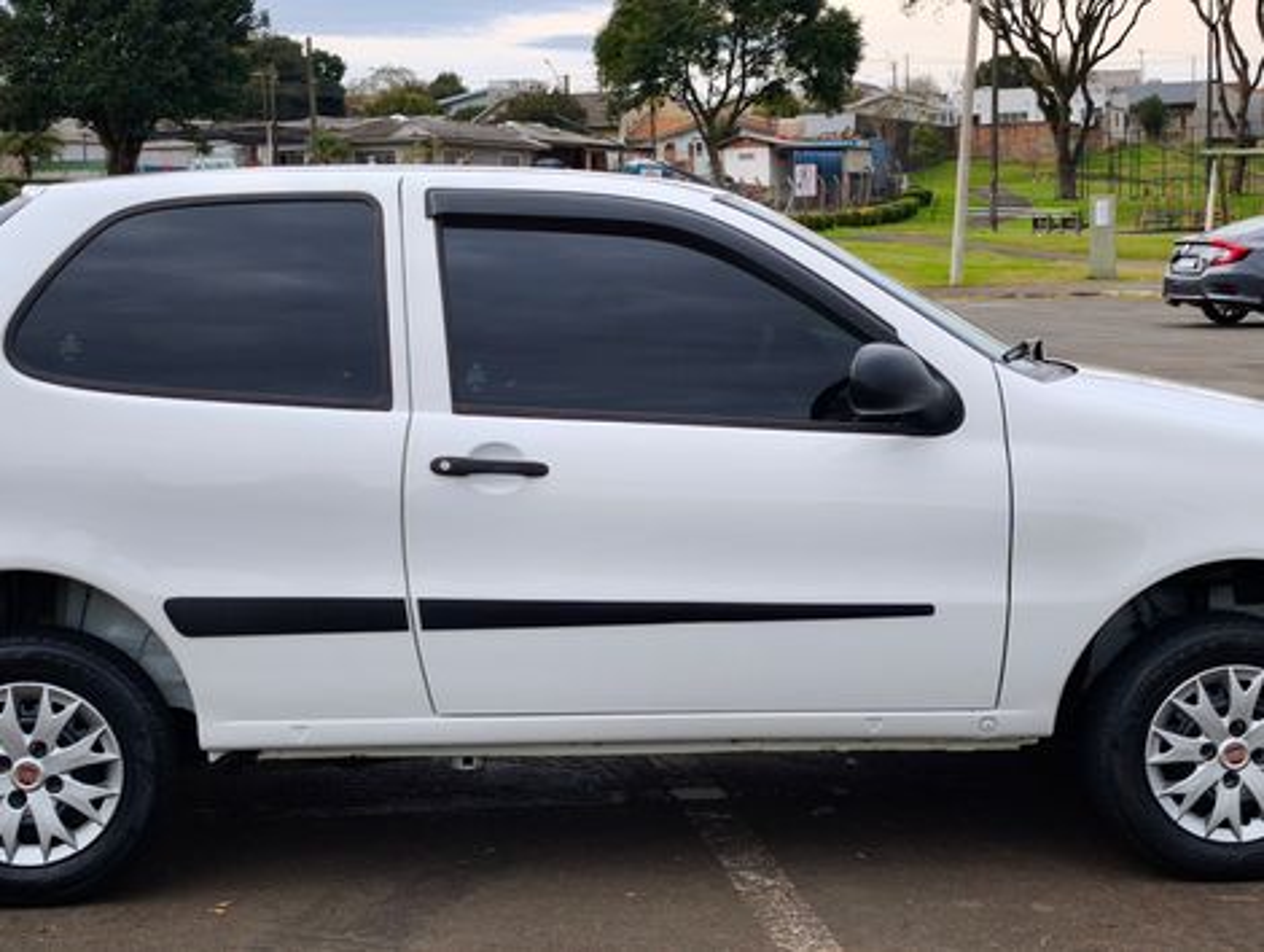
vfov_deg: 40.8
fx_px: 1280
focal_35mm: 35
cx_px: 632
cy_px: 476
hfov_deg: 52.6
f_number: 1.6
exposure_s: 1/1024
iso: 50
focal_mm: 6.57
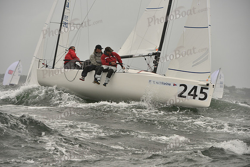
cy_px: 84
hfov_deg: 7.9
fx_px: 1806
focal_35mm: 260
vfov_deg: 5.3
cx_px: 125
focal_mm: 260
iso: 400
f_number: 7.1
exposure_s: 1/1250
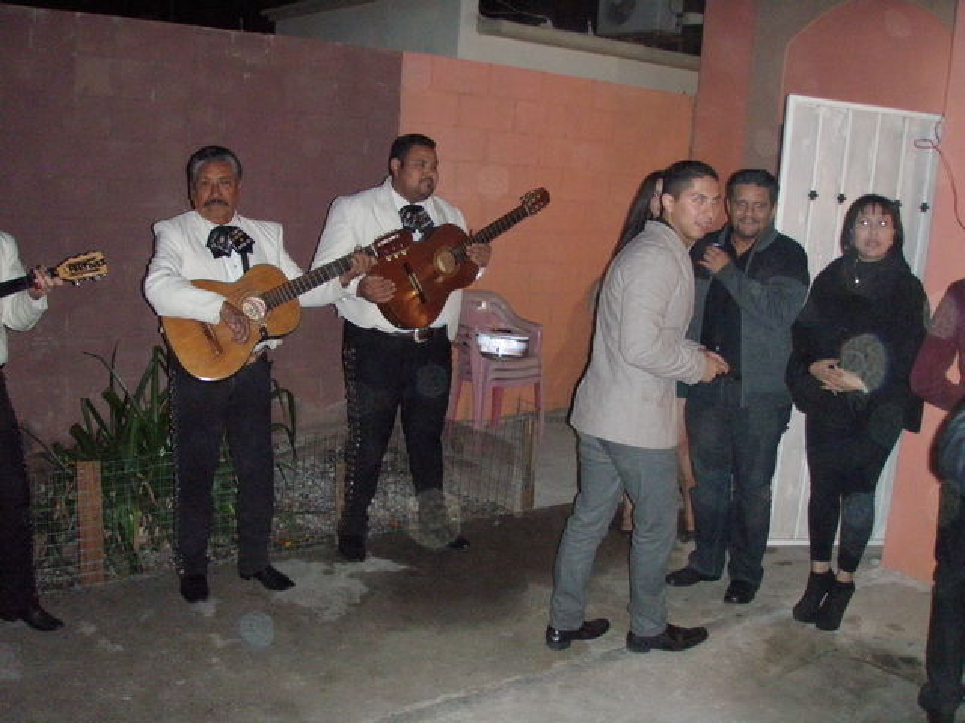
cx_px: 482
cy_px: 362
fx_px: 1059
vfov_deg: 37.7
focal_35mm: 38
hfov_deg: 49.0
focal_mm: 6.7
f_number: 3.5
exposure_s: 1/30
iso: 640
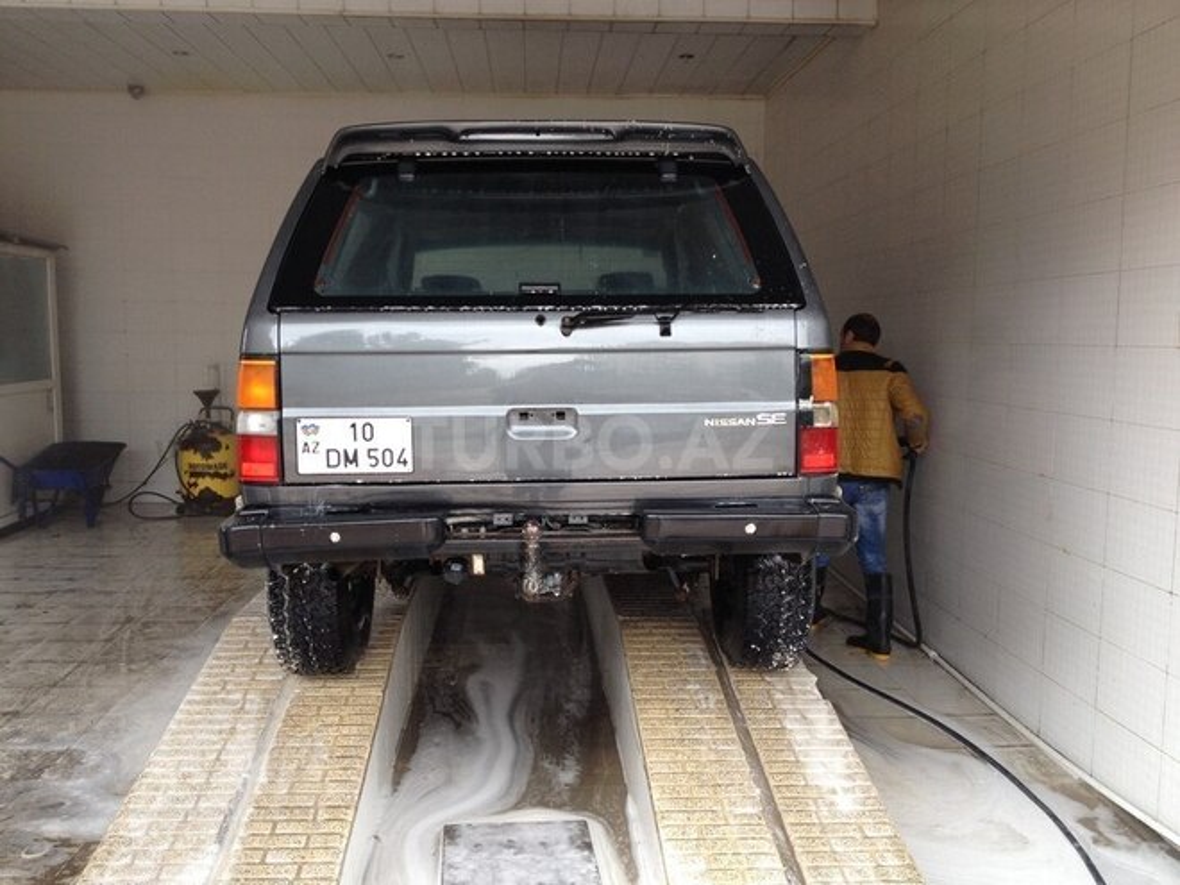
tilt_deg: -5.5
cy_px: 442
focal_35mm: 35
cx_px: 590
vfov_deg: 40.7
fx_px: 1193
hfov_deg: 52.6
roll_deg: -0.2
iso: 64
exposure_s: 1/60
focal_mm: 4.28
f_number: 2.4
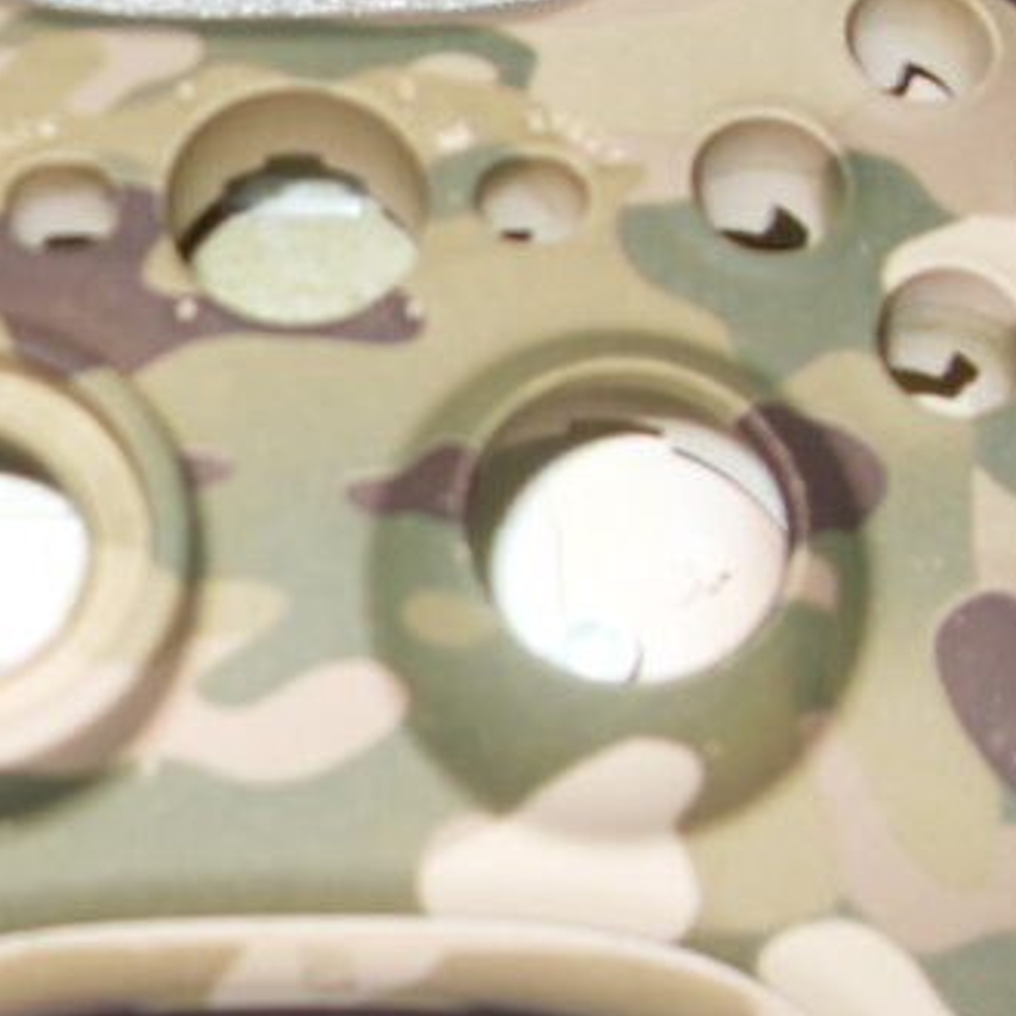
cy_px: 616
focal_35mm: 75
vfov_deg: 23.0
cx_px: 296
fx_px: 2490
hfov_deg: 22.9
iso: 100
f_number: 2.8
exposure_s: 1/45
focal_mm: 6.3
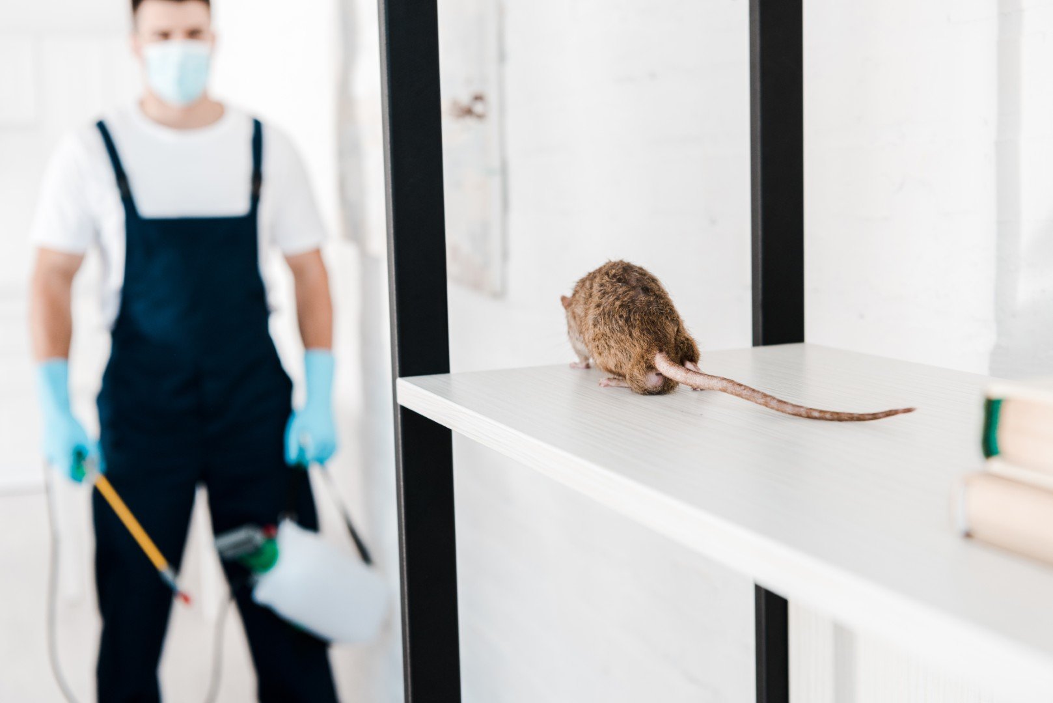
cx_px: 526
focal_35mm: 50
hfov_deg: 39.6
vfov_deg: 27.0
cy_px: 352
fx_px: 1463
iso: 640
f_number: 4.5
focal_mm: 50
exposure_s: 1/160
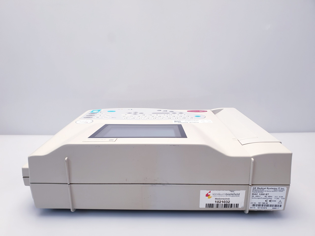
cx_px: 158
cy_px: 118
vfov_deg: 53.1
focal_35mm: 26
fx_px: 237
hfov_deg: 67.3
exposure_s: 1/50
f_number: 2.4
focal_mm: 4.3
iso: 64
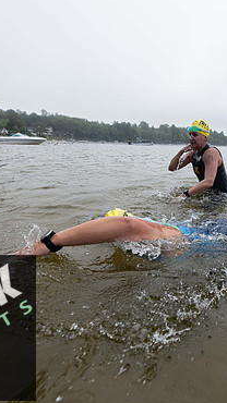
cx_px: 198
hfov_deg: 45.6
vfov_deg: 78.7
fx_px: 246
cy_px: 199
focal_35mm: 23
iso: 400
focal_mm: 14
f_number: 4
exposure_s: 1/800
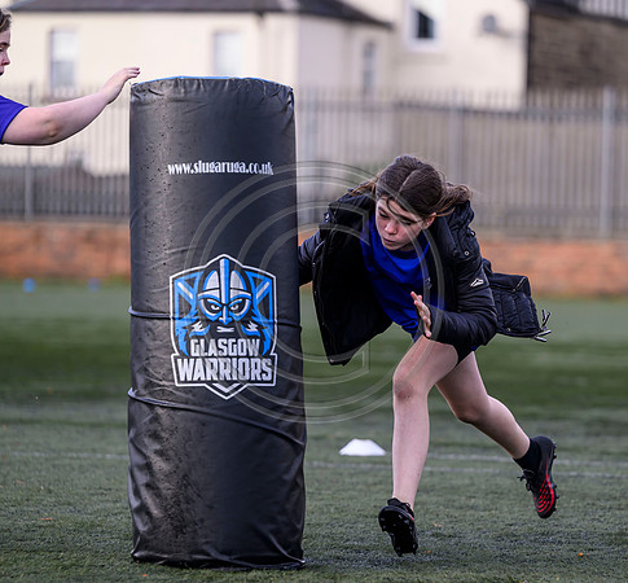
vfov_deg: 8.9
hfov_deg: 9.5
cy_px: 292
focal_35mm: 190
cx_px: 437
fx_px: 3763
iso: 500
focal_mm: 155
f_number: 3.2
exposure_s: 1/1600
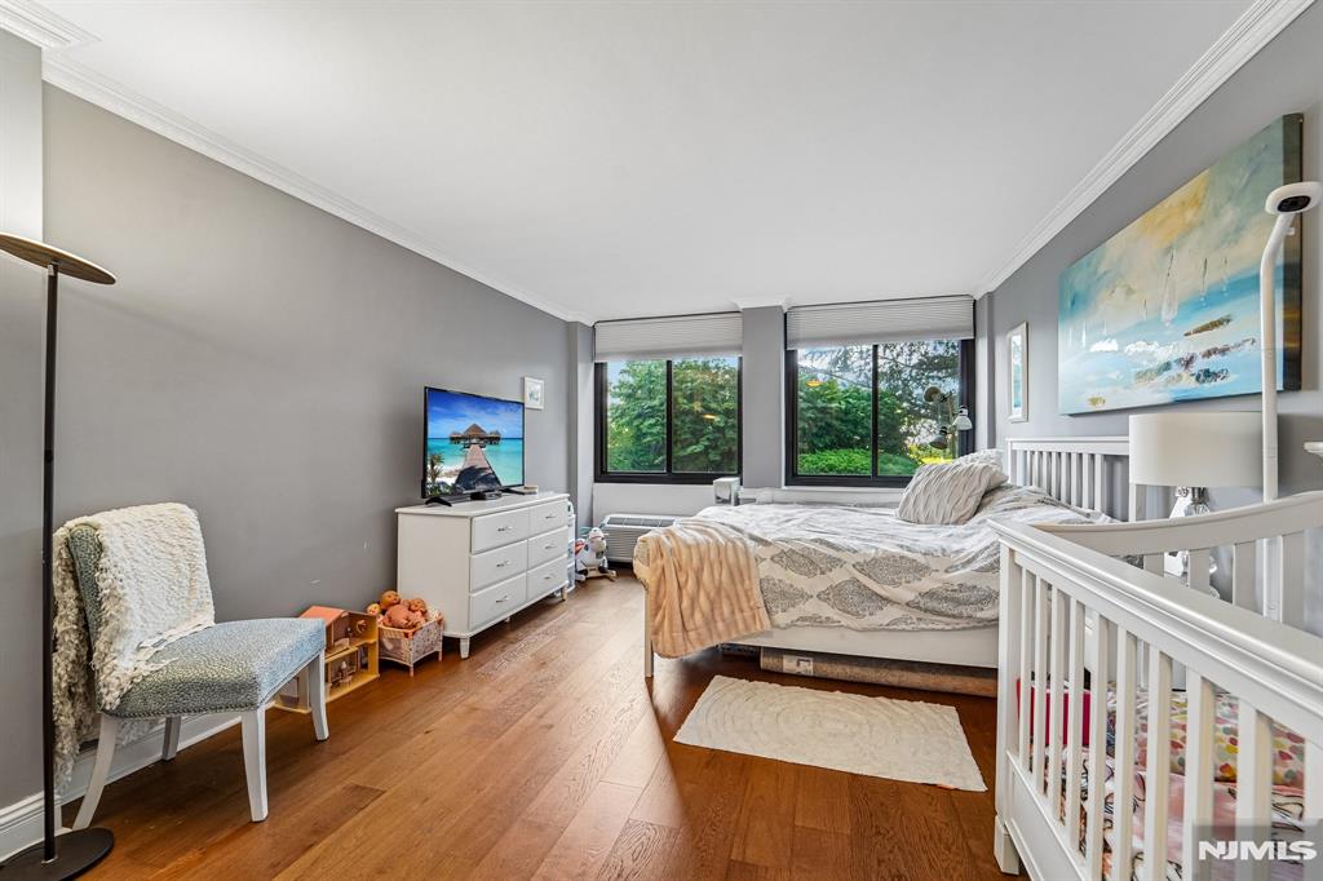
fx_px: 514
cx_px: 662
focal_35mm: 14
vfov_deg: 81.2
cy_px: 440
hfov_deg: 104.3
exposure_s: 1/13
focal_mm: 14
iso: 400
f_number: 8
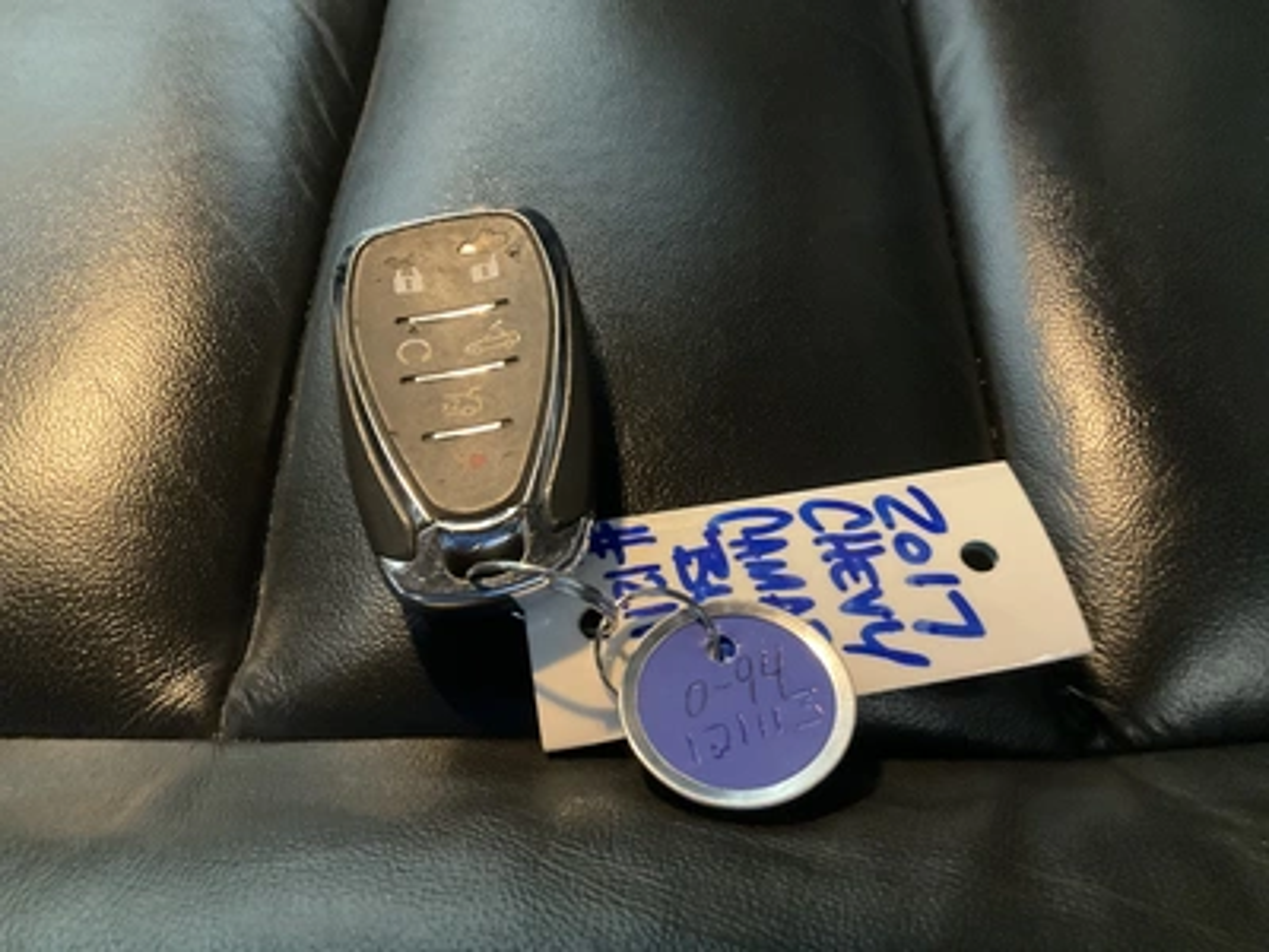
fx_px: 1063
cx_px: 634
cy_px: 476
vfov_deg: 48.2
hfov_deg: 61.7
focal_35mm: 29
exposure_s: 1/30
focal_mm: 3
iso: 500
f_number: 1.8
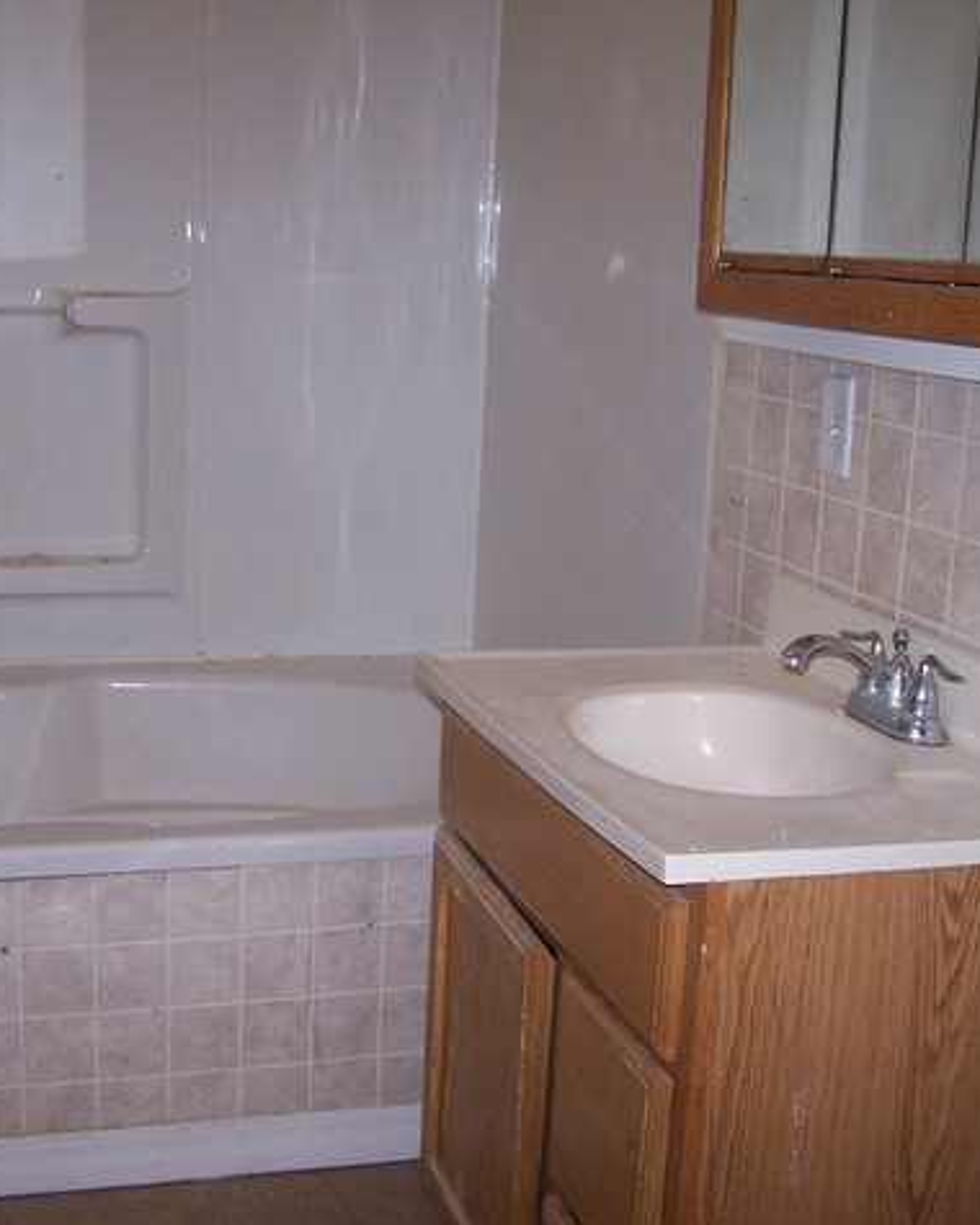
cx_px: 356
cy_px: 614
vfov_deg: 37.3
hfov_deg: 30.1
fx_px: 1813
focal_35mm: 50
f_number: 2.8
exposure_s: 1/60
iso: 80
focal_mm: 6.3
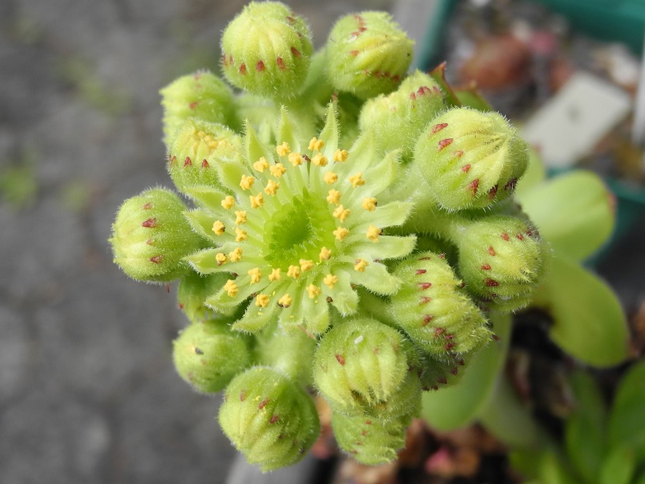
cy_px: 242
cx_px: 322
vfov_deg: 49.7
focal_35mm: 28
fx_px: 522
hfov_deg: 63.4
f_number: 2.8
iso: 100
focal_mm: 6
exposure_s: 1/800
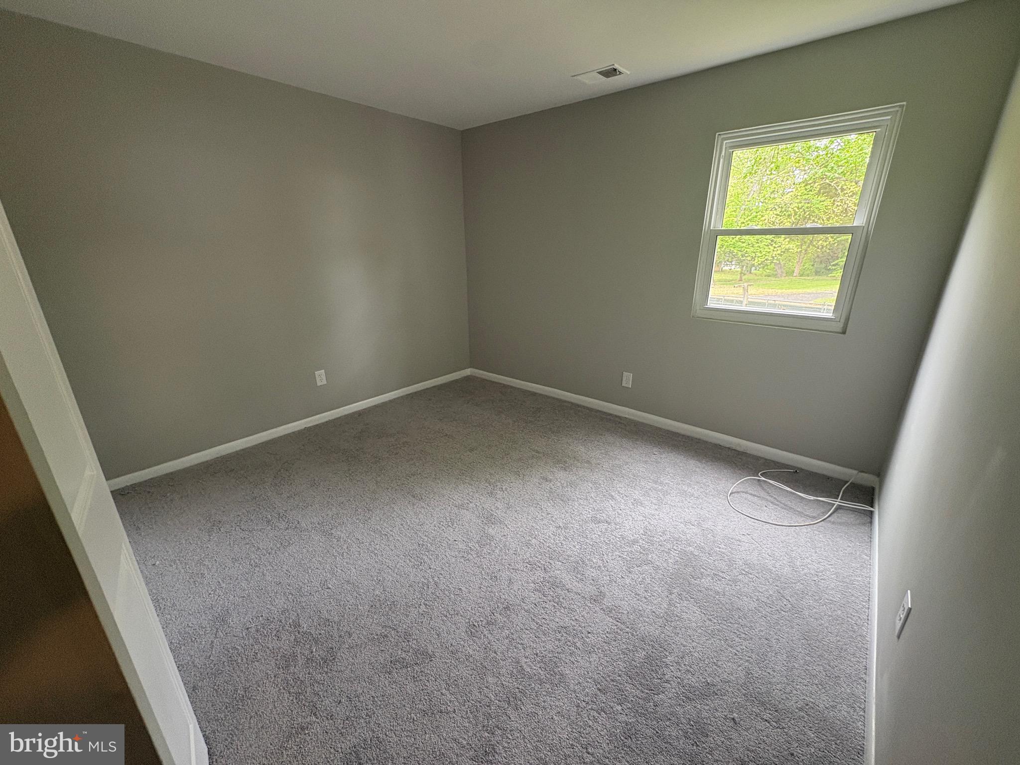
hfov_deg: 102.1
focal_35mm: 14
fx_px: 413
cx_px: 510
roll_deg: +0.2
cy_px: 382
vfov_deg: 85.7
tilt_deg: -18.2
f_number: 2.2
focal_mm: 2.22
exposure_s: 1/60
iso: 200
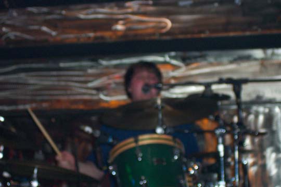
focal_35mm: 114
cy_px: 94
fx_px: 890
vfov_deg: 12.0
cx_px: 140
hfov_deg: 17.9
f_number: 4.8
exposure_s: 1/90
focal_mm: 24
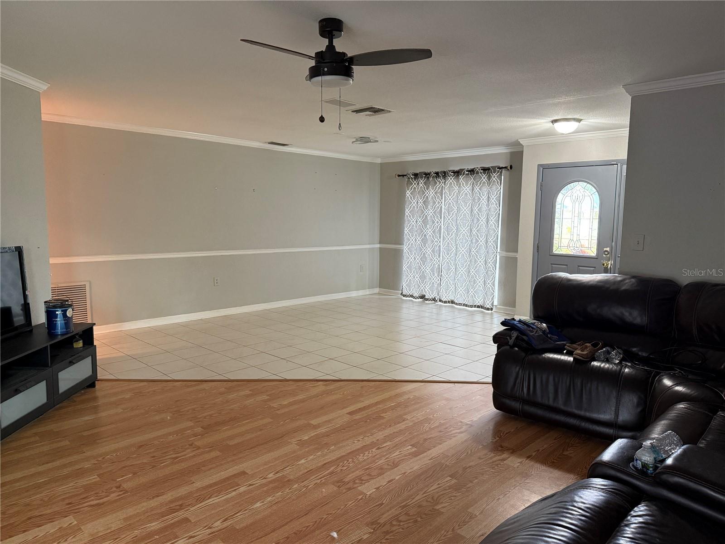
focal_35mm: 24
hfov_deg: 71.6
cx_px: 362
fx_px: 503
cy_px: 272
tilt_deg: -6.7
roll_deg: -0.8
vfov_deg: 56.8
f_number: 1.78
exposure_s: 1/60
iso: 320
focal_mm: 6.76
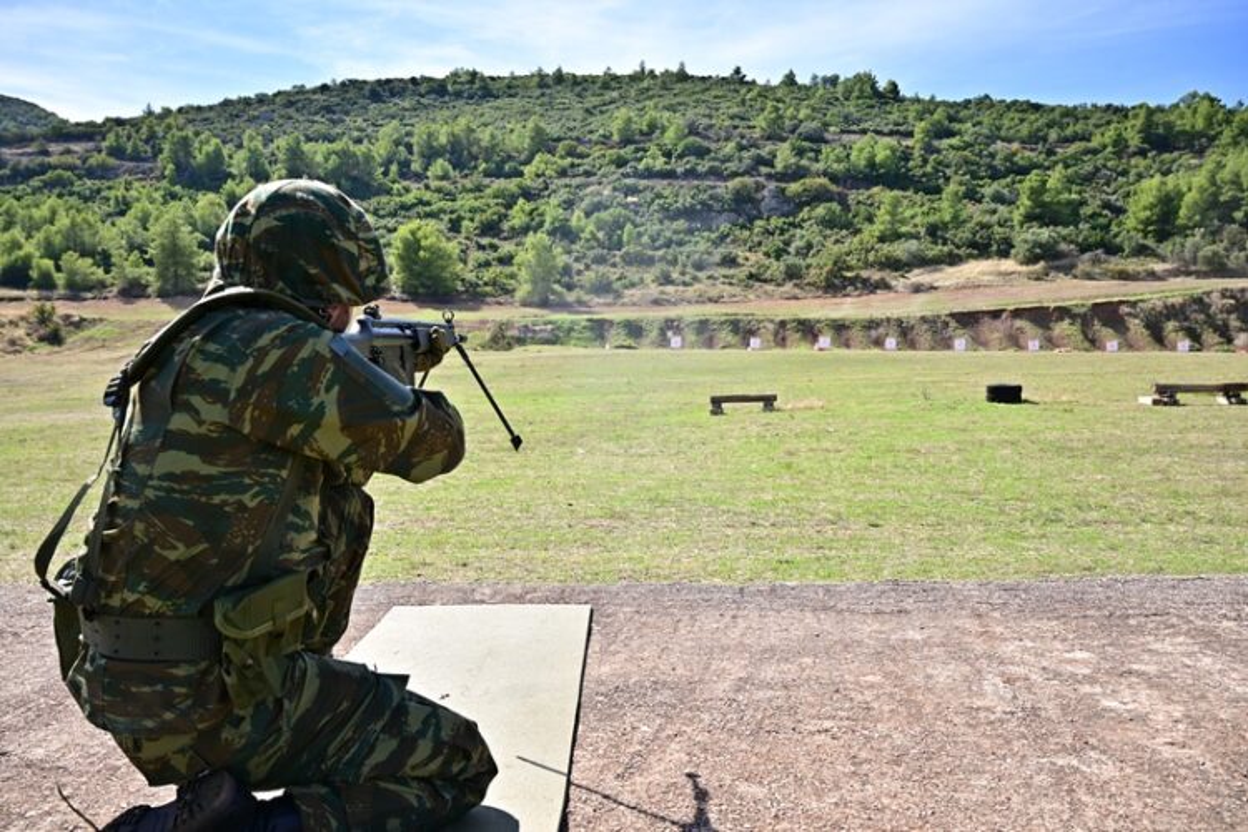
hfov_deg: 61.1
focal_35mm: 30
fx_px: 1057
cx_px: 624
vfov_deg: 43.0
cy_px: 416
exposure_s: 1/250
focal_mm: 30.5
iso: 100
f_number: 7.1
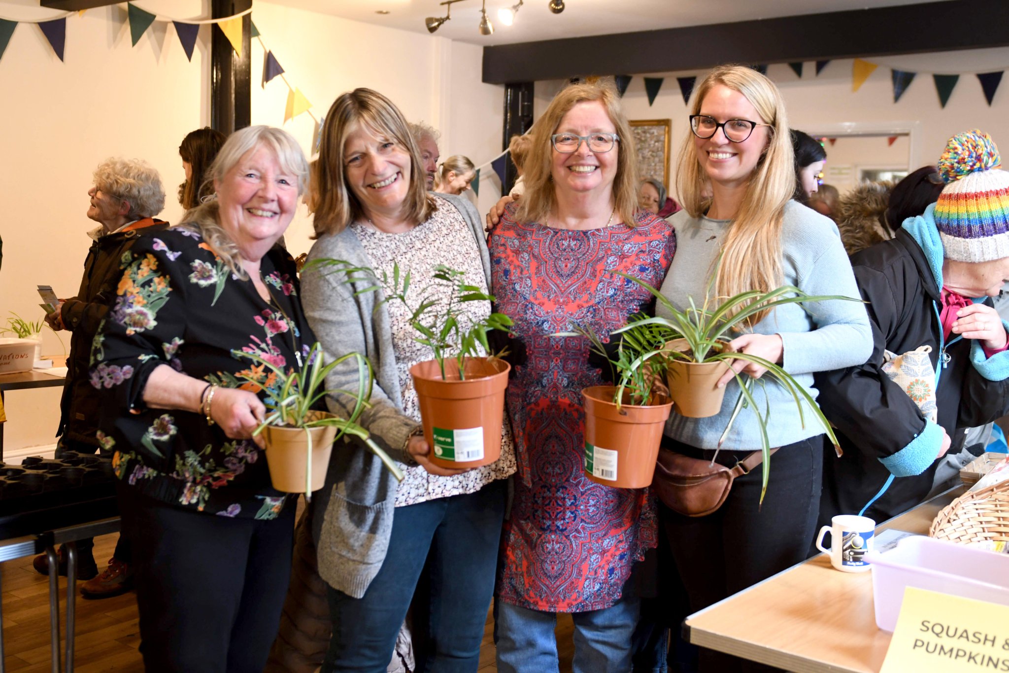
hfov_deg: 47.9
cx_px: 504
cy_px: 336
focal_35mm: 40
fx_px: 1135
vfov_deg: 33.0
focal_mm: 27
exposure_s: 1/60
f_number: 2.8
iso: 1000
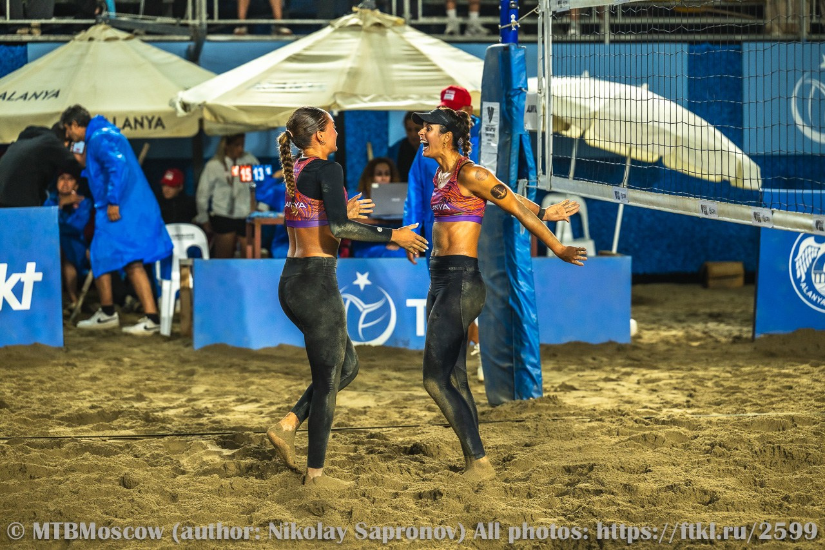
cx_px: 412
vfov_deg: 10.5
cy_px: 275
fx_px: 2979
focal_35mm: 130
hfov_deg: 15.8
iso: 1250
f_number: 3.5
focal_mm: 130
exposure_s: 1/1250
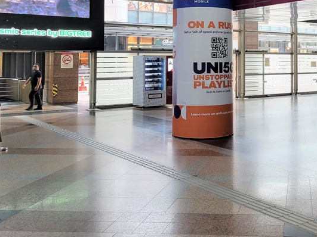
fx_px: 449
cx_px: 259
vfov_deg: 28.9
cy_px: 41
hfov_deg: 37.4
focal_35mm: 49
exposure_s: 1/50
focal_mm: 5.4
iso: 160
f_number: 1.8
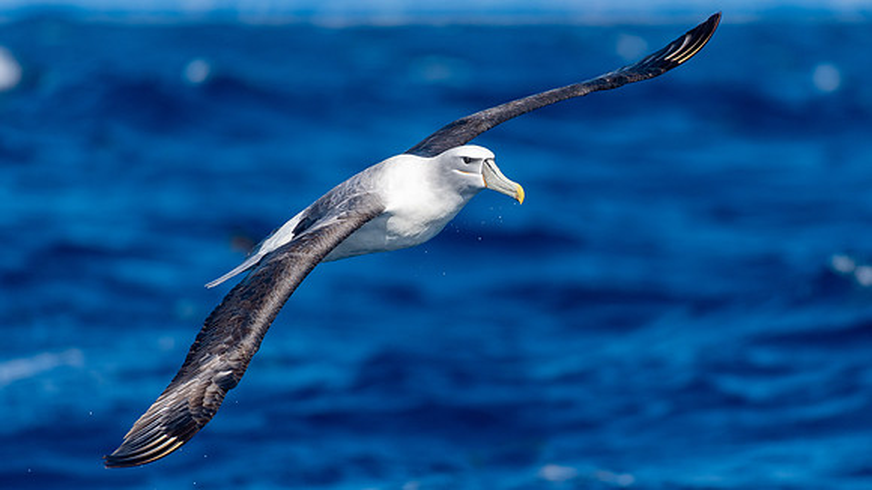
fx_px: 14829
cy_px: 288
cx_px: 504
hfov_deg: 3.4
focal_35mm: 641
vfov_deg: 1.9
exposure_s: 1/2500
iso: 450
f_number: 6.3
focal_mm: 500
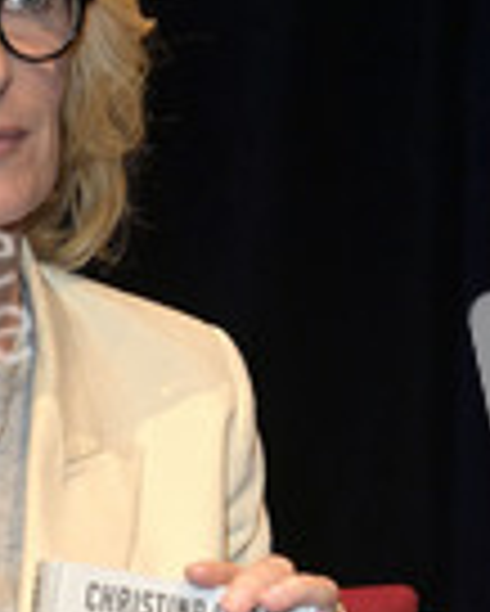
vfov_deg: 12.6
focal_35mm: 152
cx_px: -67
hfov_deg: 10.0
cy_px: 562
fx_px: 2752
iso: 800
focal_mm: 55
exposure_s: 1/125
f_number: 5.6
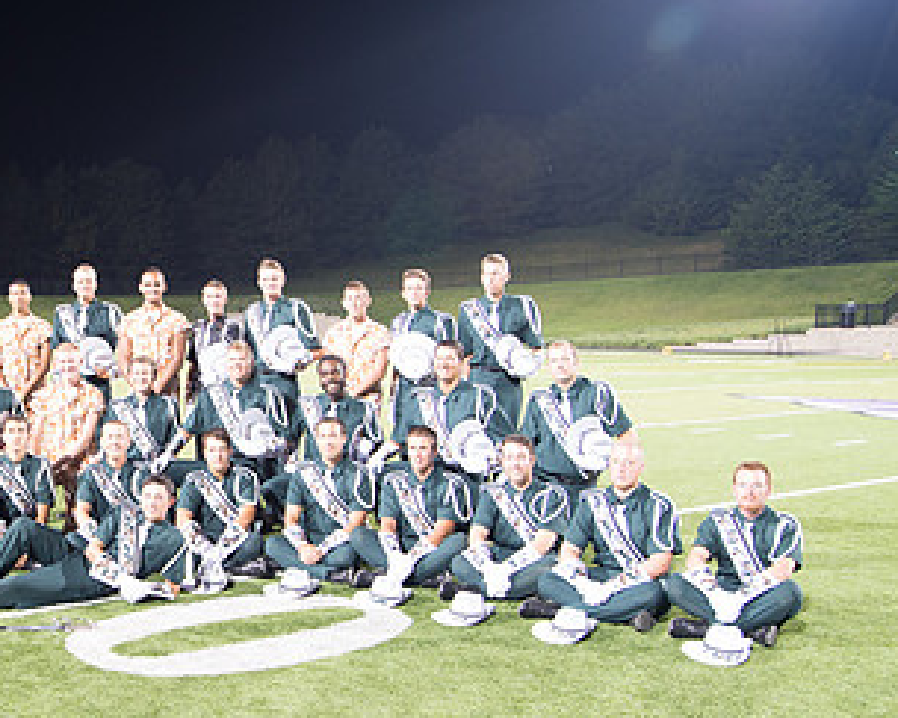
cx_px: 133
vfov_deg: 34.6
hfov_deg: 40.4
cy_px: 464
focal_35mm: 43
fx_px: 1142
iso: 1000
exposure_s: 1/15
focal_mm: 24
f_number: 5
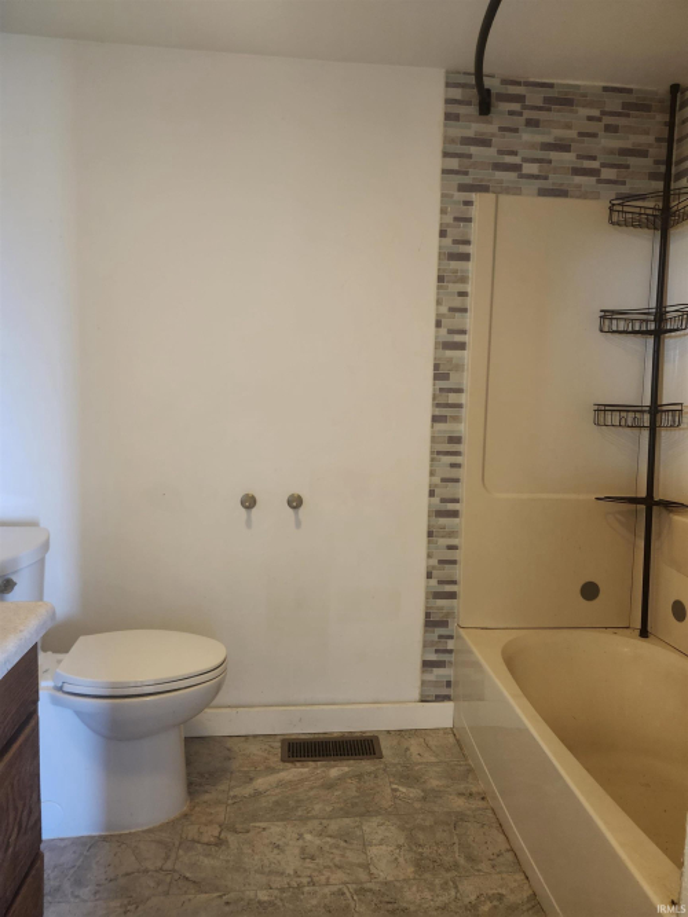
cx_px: 344
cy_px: 458
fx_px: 610
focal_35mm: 23
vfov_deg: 73.9
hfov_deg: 58.9
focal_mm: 5.54
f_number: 1.8
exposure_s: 1/60
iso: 800
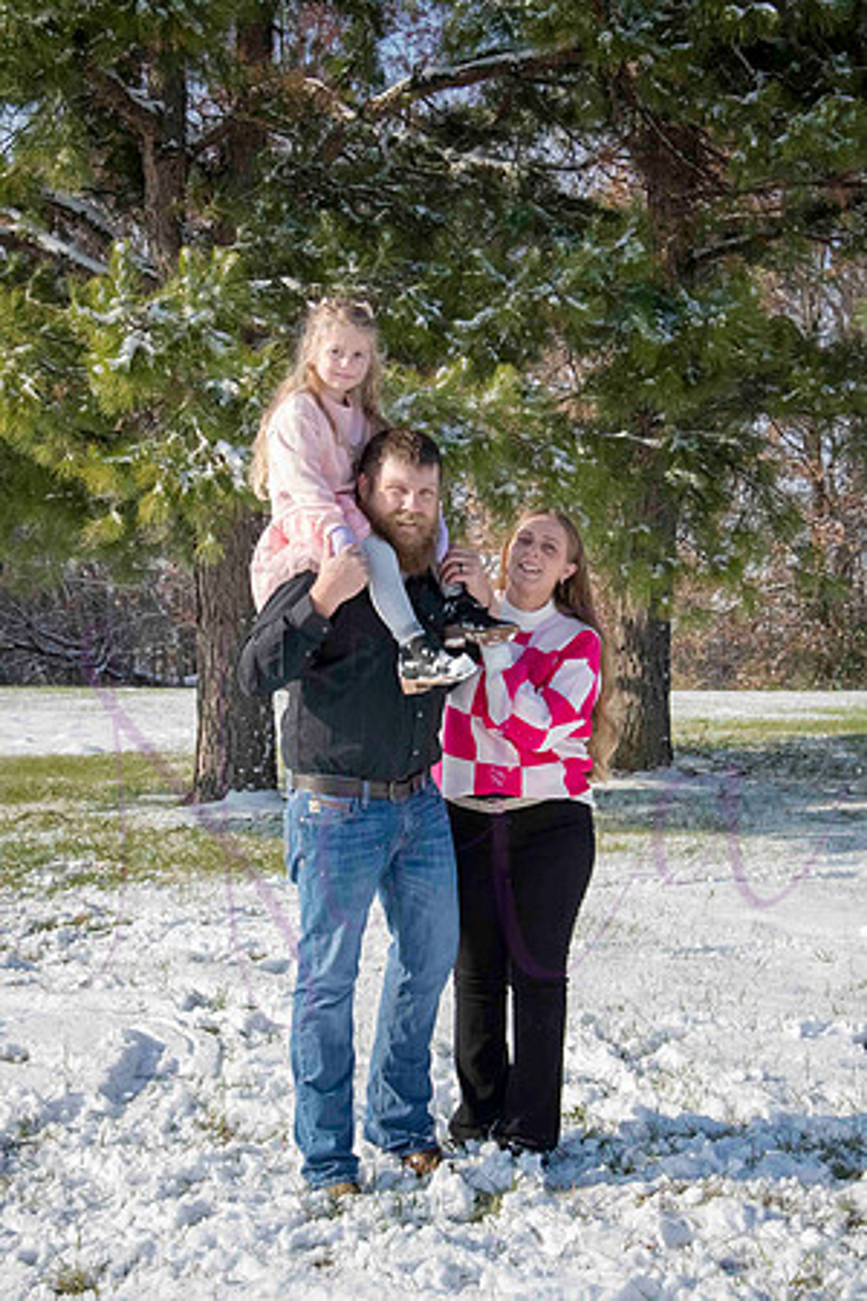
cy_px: 650
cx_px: 434
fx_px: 2276
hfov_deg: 21.6
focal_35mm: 63
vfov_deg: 31.9
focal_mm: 42
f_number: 7.1
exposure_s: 1/2000
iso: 800
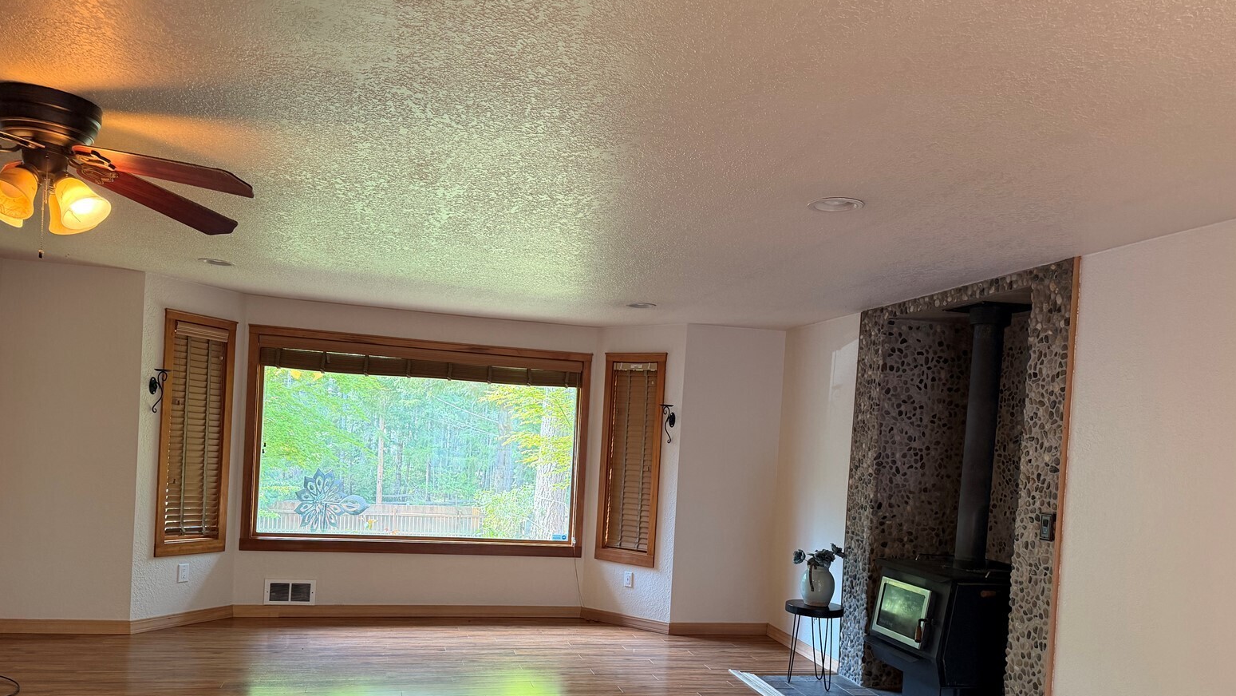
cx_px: 613
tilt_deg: -1.9
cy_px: 459
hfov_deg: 69.8
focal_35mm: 27
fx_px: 885
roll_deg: -3.0
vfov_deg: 42.4
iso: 250
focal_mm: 6.76
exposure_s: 1/120
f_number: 1.78
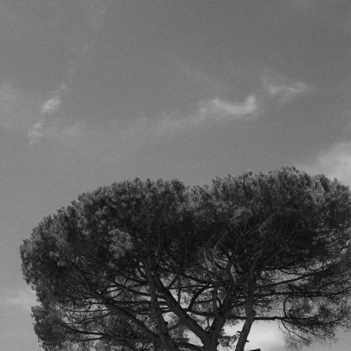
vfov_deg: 20.3
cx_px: 203
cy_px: 312
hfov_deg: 20.6
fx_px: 964
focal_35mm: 84
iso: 200
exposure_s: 1/1000
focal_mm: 26
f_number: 5.6
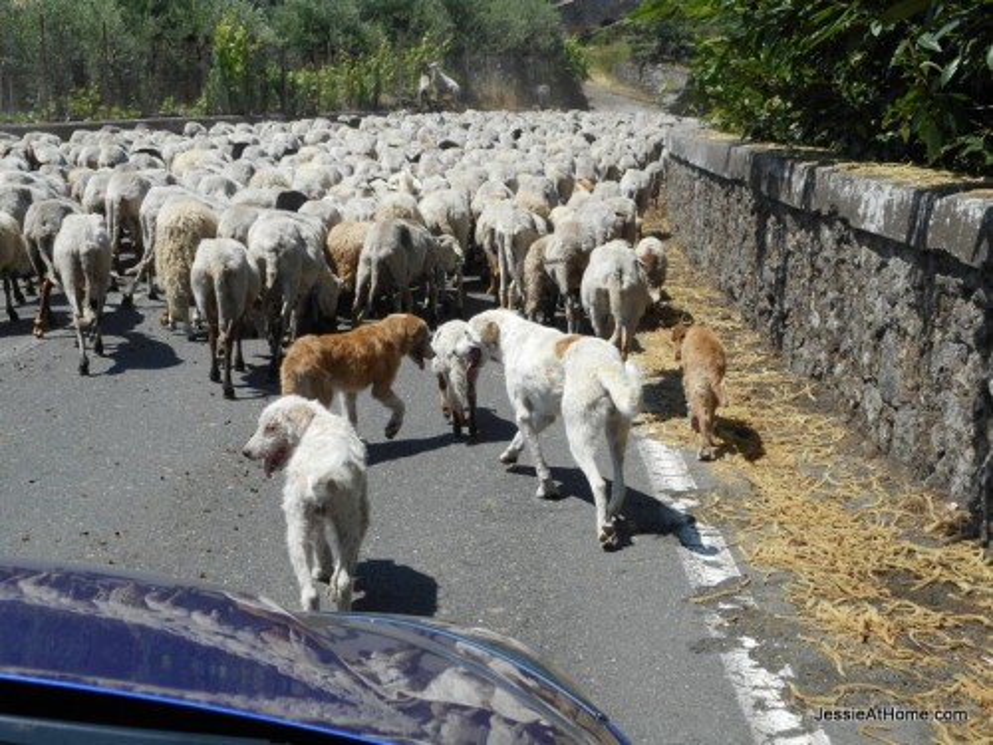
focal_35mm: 51
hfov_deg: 37.5
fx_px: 1463
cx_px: 496
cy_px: 372
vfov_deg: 28.6
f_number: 4.9
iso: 80
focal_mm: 9.1
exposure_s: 1/400
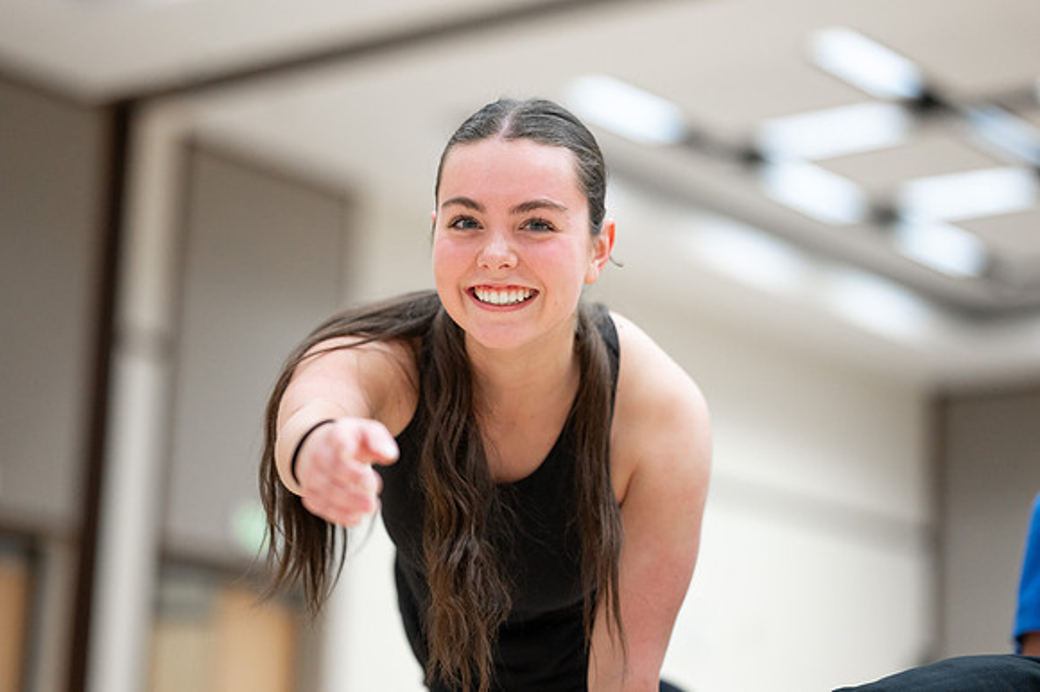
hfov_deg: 23.9
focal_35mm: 85
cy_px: 346
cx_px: 520
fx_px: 2454
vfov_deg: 16.1
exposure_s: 1/800
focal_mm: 85
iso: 1600
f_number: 1.8
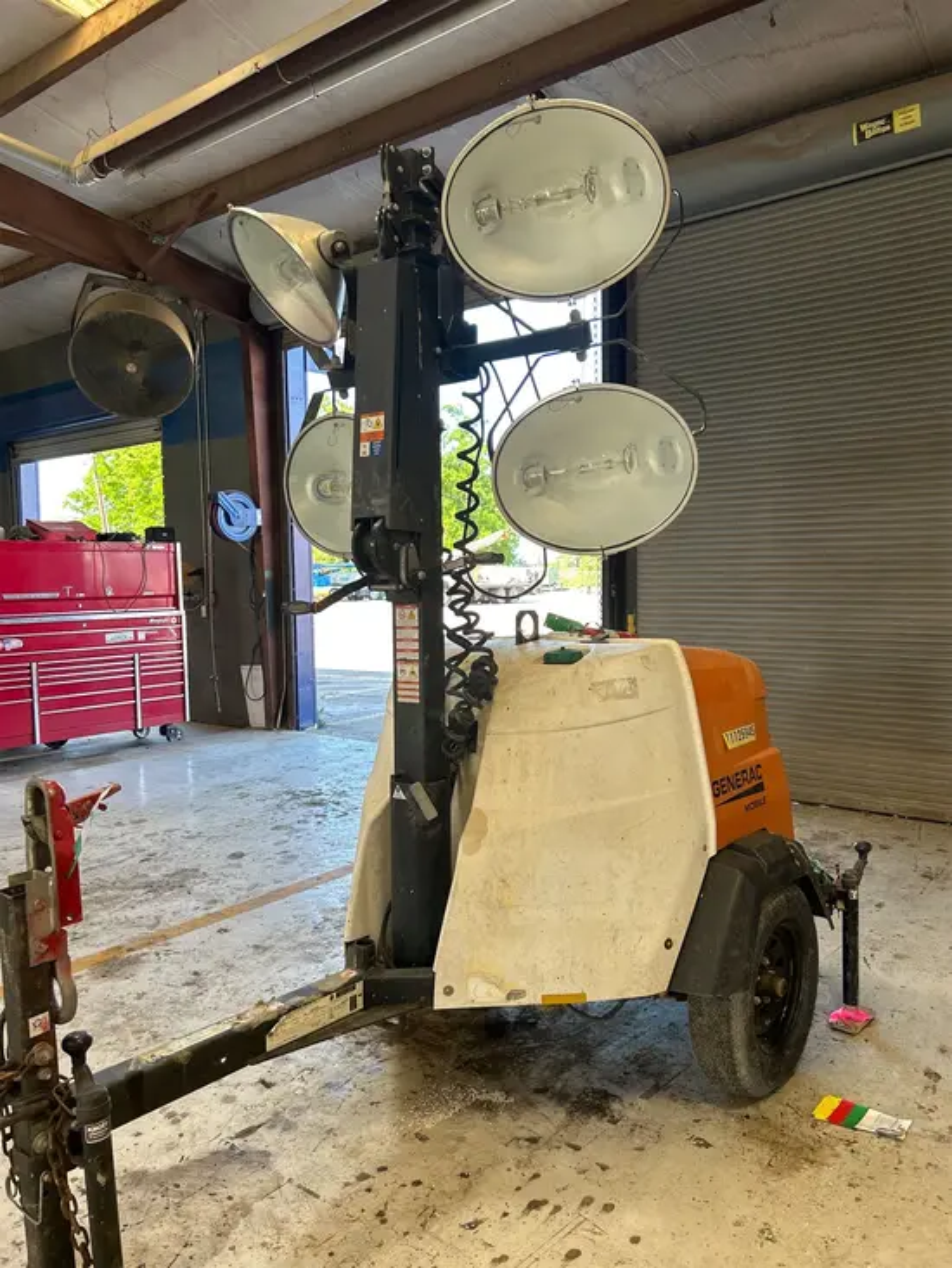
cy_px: 634
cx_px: 476
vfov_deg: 67.3
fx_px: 953
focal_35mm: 26
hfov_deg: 53.1
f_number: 1.5
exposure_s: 1/134
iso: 32
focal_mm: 5.7
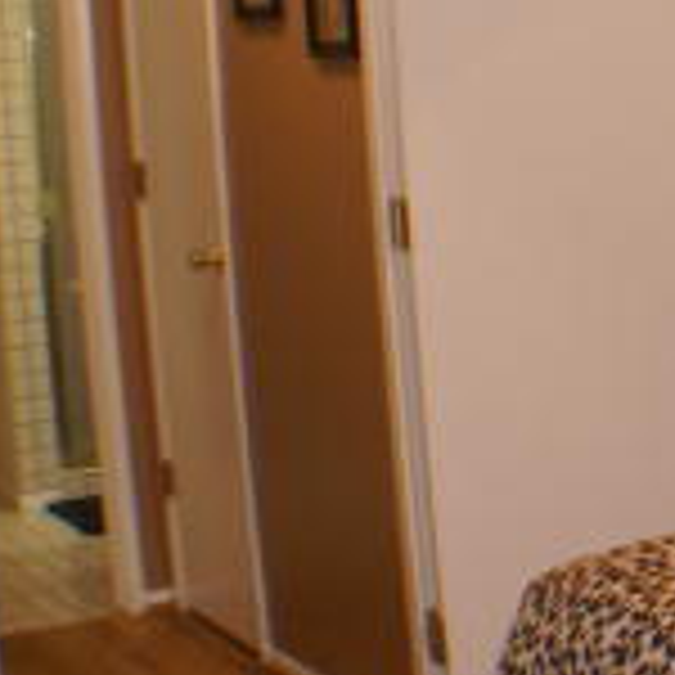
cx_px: 1339
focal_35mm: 134
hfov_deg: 11.7
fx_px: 2956
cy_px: 243
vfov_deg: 13.0
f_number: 5.6
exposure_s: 1/25
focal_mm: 22
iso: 400
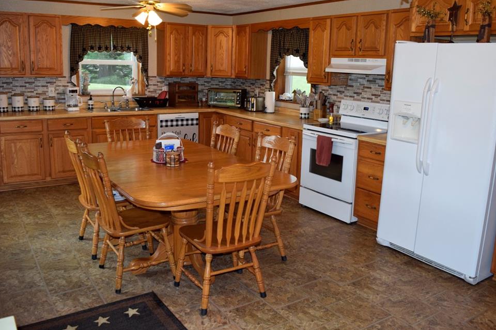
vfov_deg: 41.1
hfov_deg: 58.7
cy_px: 156
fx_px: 441
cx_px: 240
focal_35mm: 32
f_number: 5
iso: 800
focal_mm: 20
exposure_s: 1/100
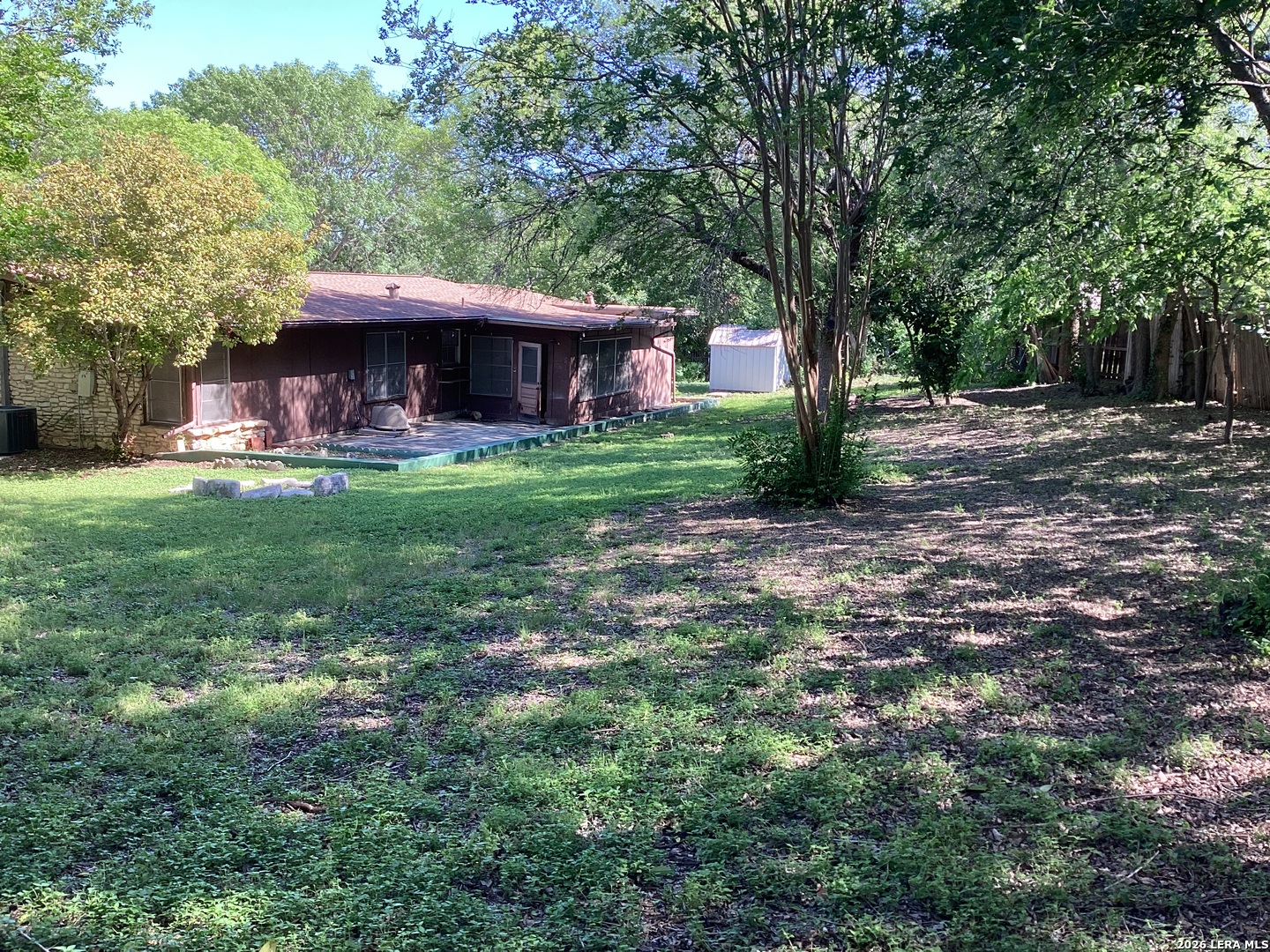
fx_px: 1137
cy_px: 476
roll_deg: -1.8
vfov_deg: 45.4
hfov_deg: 58.4
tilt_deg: -11.5
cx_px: 635
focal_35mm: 31
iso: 32
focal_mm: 3.3
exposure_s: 1/100
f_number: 2.4
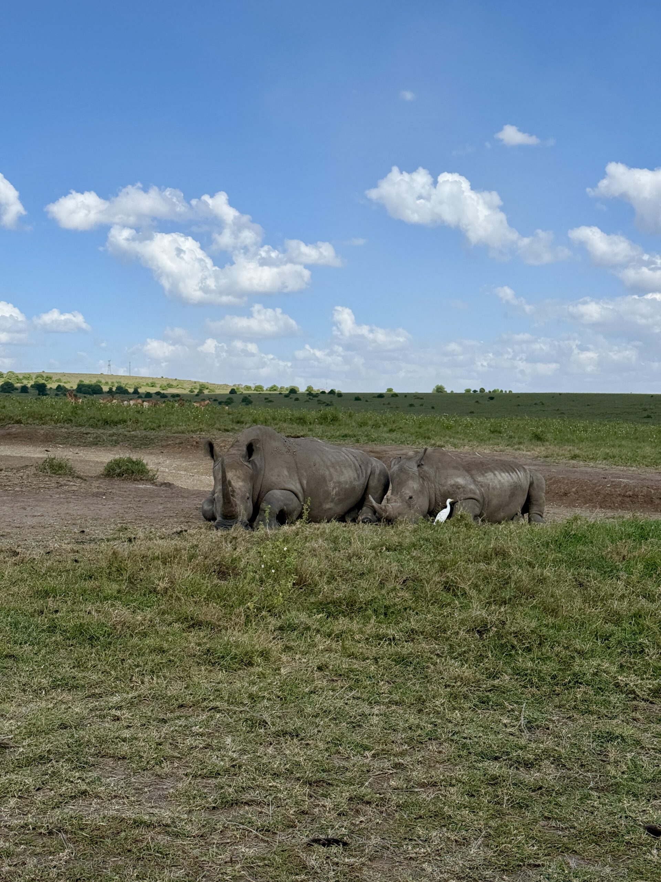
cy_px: 441
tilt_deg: -1.0
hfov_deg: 30.3
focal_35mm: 48
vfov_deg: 39.7
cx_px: 330
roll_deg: -0.2
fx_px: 1222
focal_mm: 6.76
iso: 64
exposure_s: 1/6024
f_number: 1.78
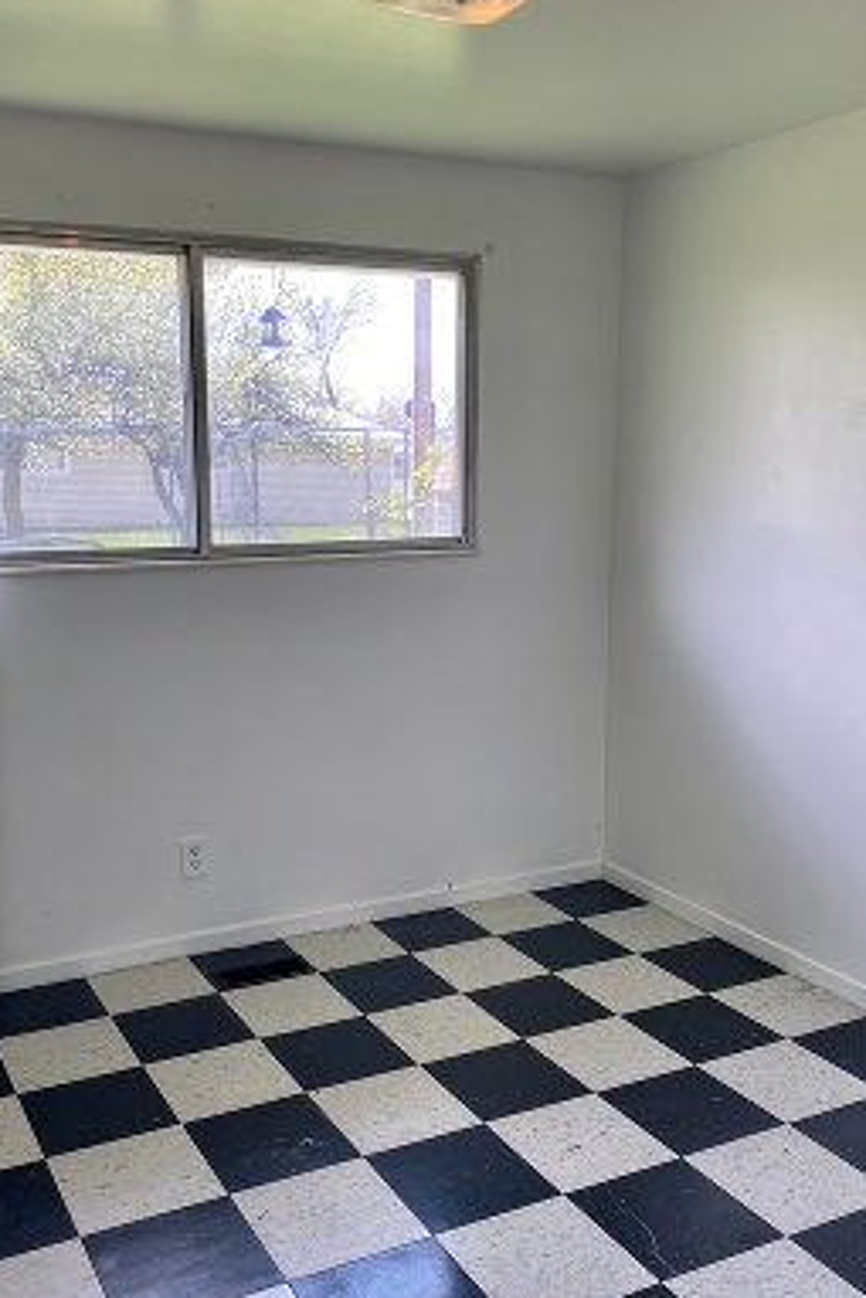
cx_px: 363
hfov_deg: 38.8
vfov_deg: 55.8
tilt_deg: -7.9
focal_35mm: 34
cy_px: 683
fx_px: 1226
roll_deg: -0.5
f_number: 1.8
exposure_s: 1/126
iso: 32
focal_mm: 4.25
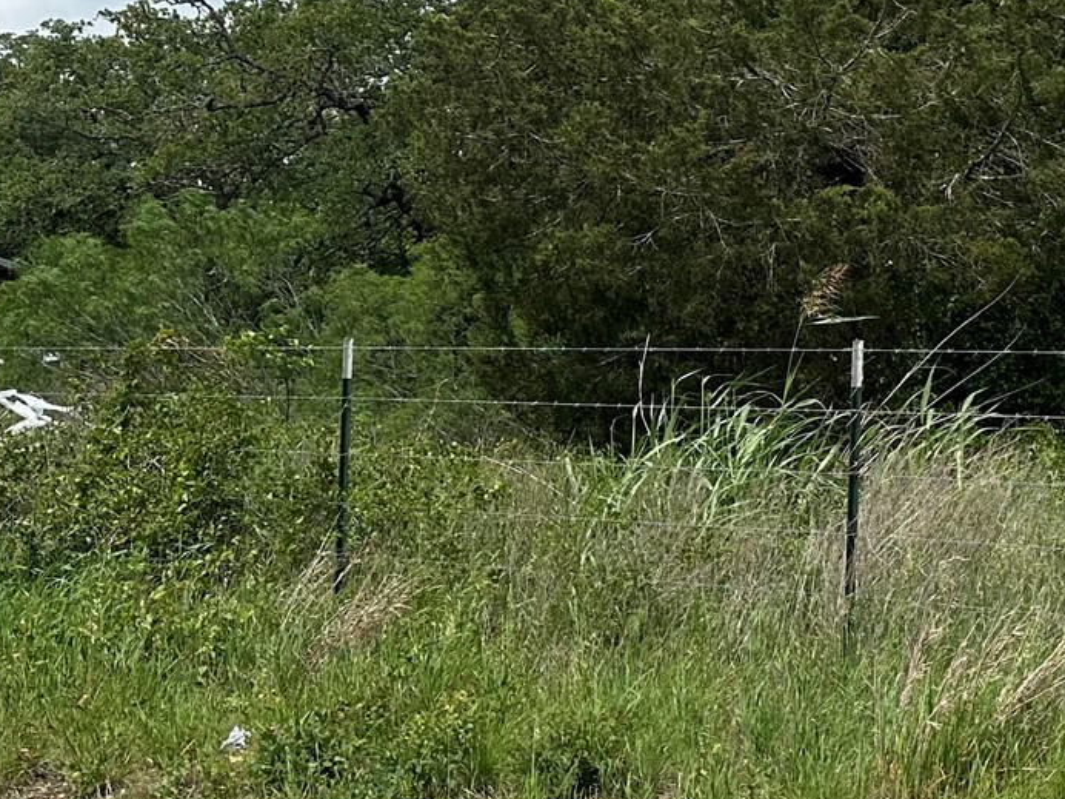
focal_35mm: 71
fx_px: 2184
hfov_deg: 23.0
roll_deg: -0.1
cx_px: 1533
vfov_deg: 20.7
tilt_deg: +1.9
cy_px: 329
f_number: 1.78
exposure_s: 1/4545
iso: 80
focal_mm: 6.86
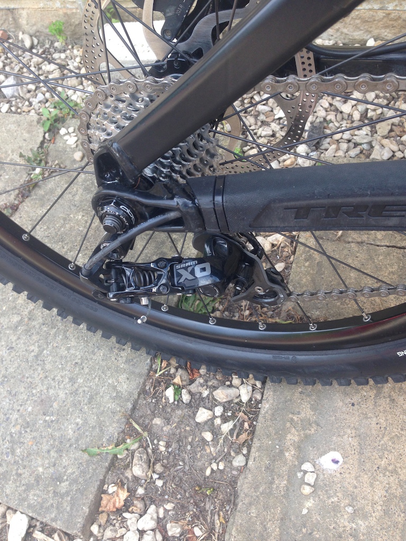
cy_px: 270
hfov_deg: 42.9
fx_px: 516
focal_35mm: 33
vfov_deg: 55.4
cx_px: 203
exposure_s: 1/120
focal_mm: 4.12
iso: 64
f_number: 2.4
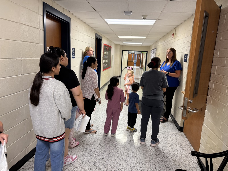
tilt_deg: -11.4
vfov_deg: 56.8
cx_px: 114
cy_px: 86
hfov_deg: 71.6
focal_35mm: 24
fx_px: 158
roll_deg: -2.4
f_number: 1.78
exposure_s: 1/60
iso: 200
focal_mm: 6.76
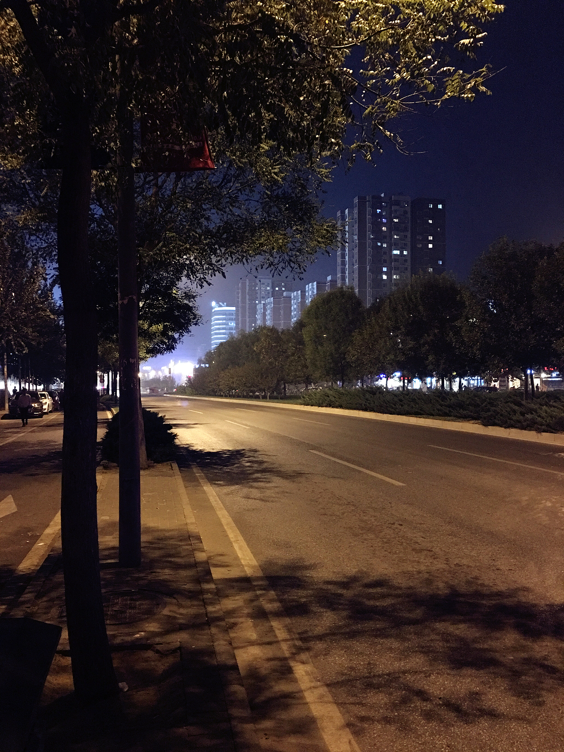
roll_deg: -0.3
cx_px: 282
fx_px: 630
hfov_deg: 48.2
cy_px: 376
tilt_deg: +1.4
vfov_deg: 61.7
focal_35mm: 29
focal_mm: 4.15
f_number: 2.2
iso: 200
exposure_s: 1/4
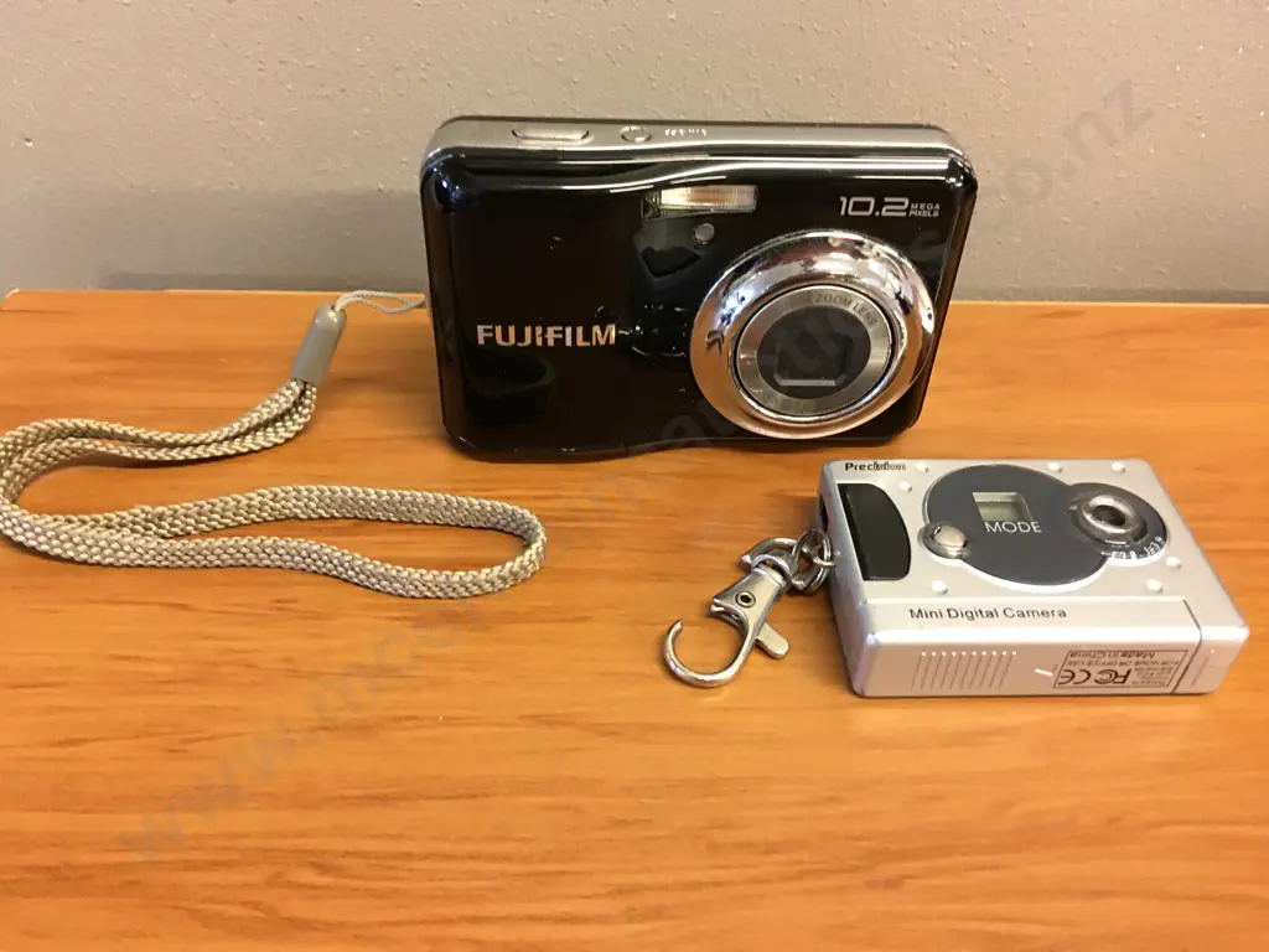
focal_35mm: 29
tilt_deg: -38.8
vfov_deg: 48.2
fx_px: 1063
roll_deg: -1.8
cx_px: 634
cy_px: 476
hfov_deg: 61.7
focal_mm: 4.15
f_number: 2.2
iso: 100
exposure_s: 1/10
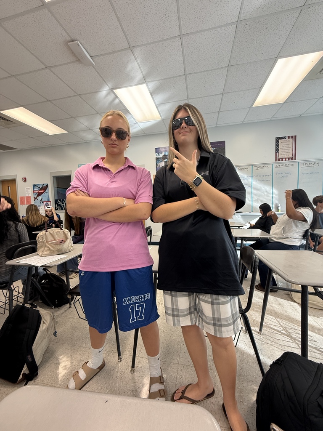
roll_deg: +0.8
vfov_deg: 102.1
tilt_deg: -3.3
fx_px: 174
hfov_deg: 85.7
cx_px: 162
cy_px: 216
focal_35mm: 14
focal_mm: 2.22
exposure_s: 1/60
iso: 200
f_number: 2.2
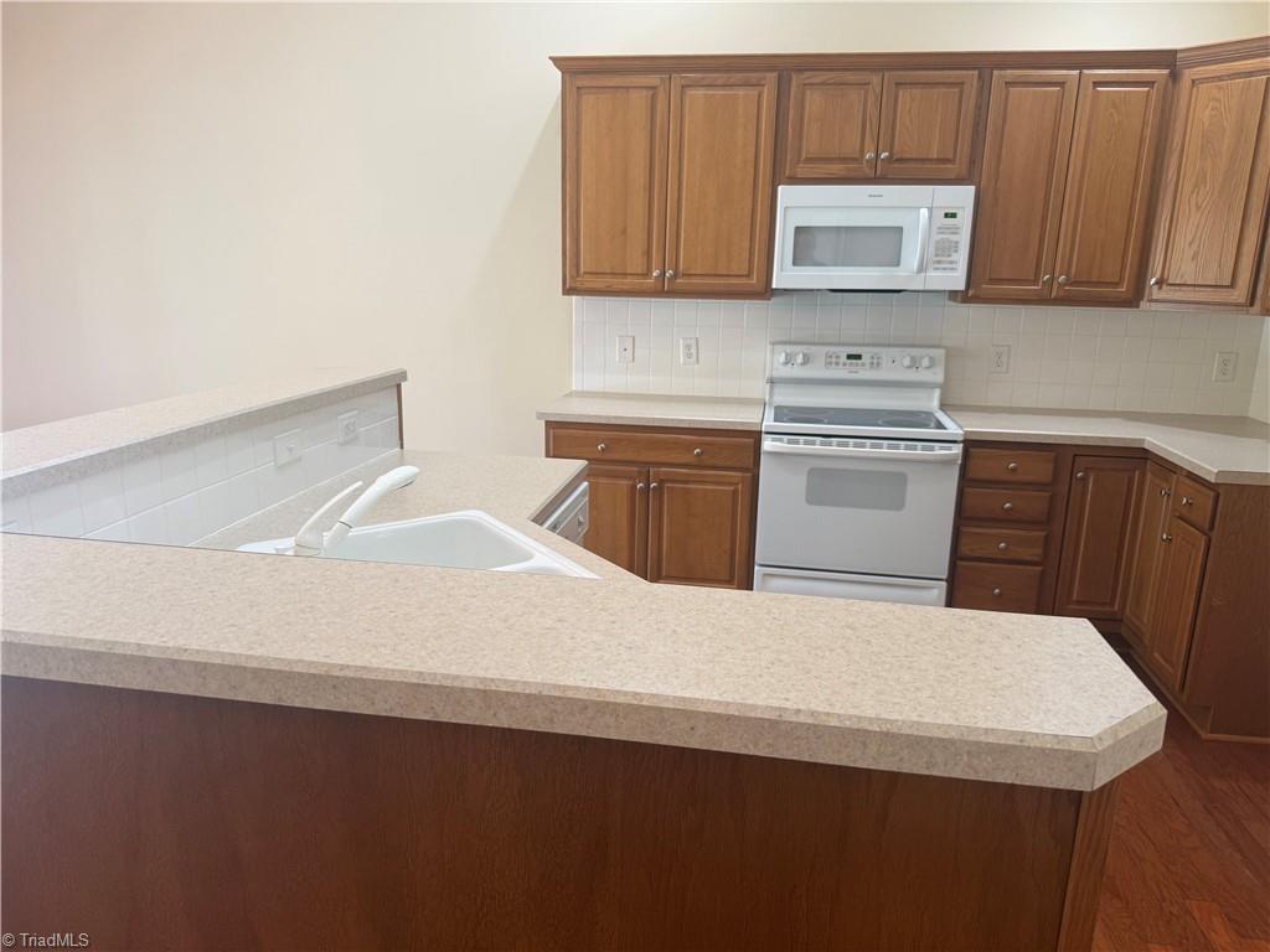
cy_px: 476
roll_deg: -1.1
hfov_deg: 71.6
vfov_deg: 56.8
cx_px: 635
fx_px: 881
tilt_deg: -14.3
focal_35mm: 24
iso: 100
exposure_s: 1/60
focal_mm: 6.76
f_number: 1.78
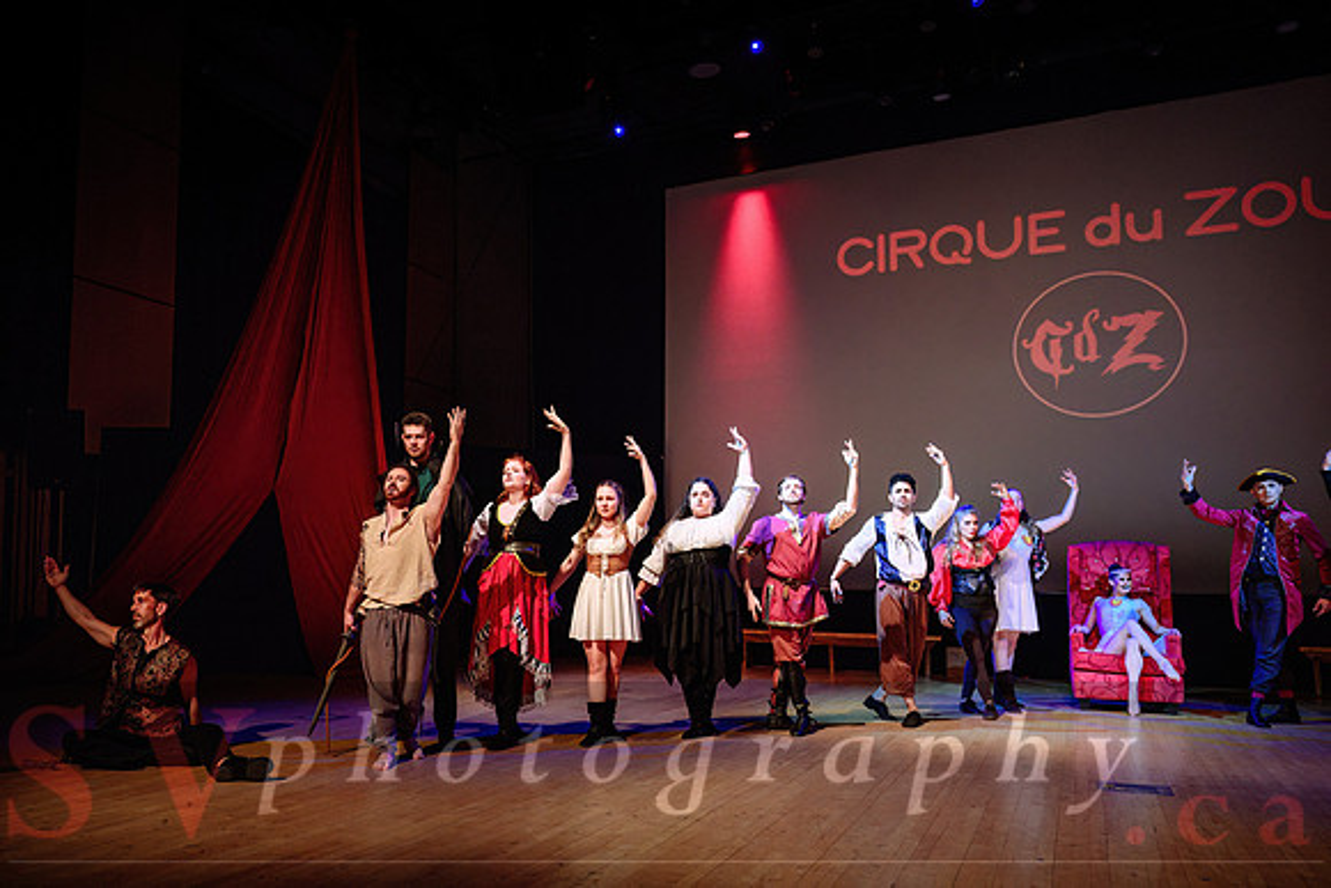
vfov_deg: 45.8
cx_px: 544
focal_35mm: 28
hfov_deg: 64.3
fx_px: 1050
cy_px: 501
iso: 2000
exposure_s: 1/250
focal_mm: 24
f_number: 4
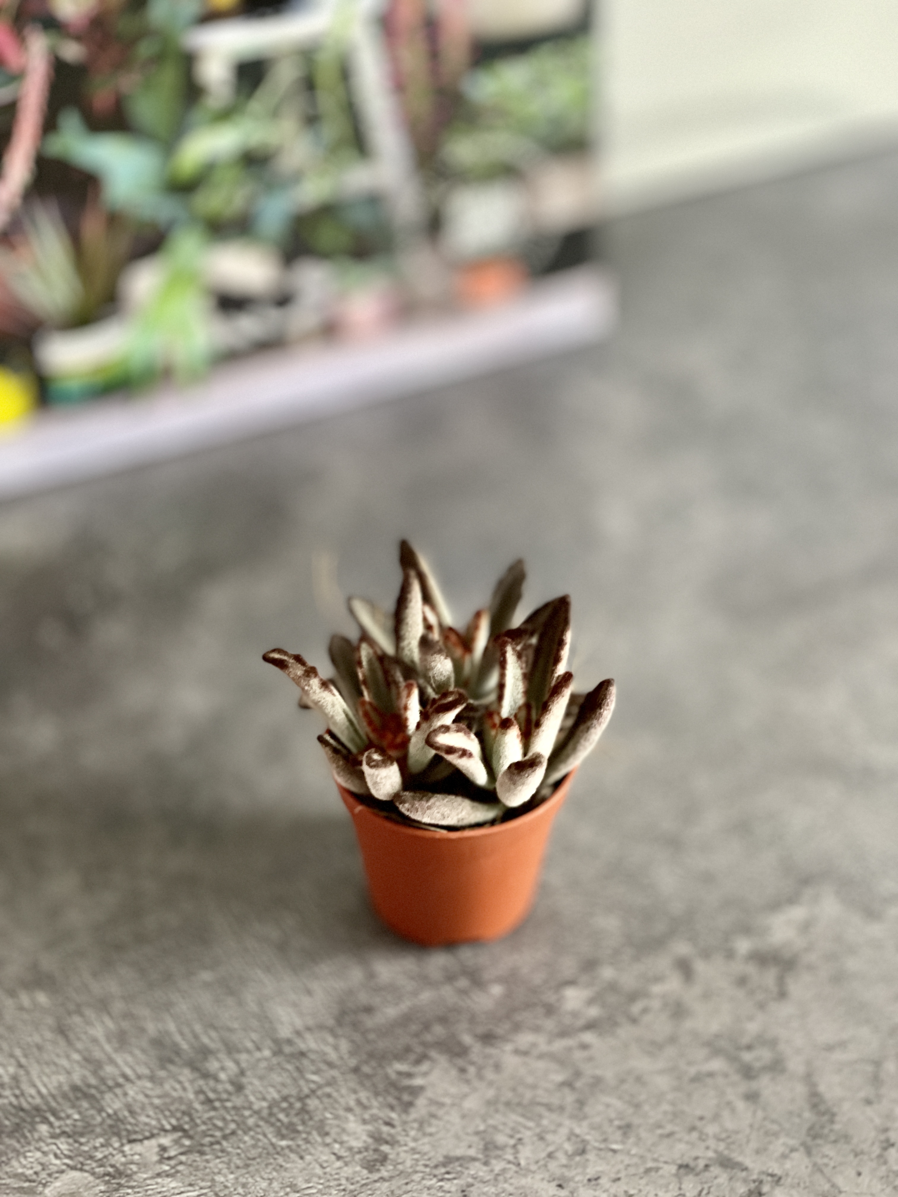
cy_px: 598
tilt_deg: -45.6
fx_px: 2214
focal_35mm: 64
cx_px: 449
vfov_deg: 30.3
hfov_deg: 22.9
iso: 400
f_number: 2.2
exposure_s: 1/40
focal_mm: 7.5
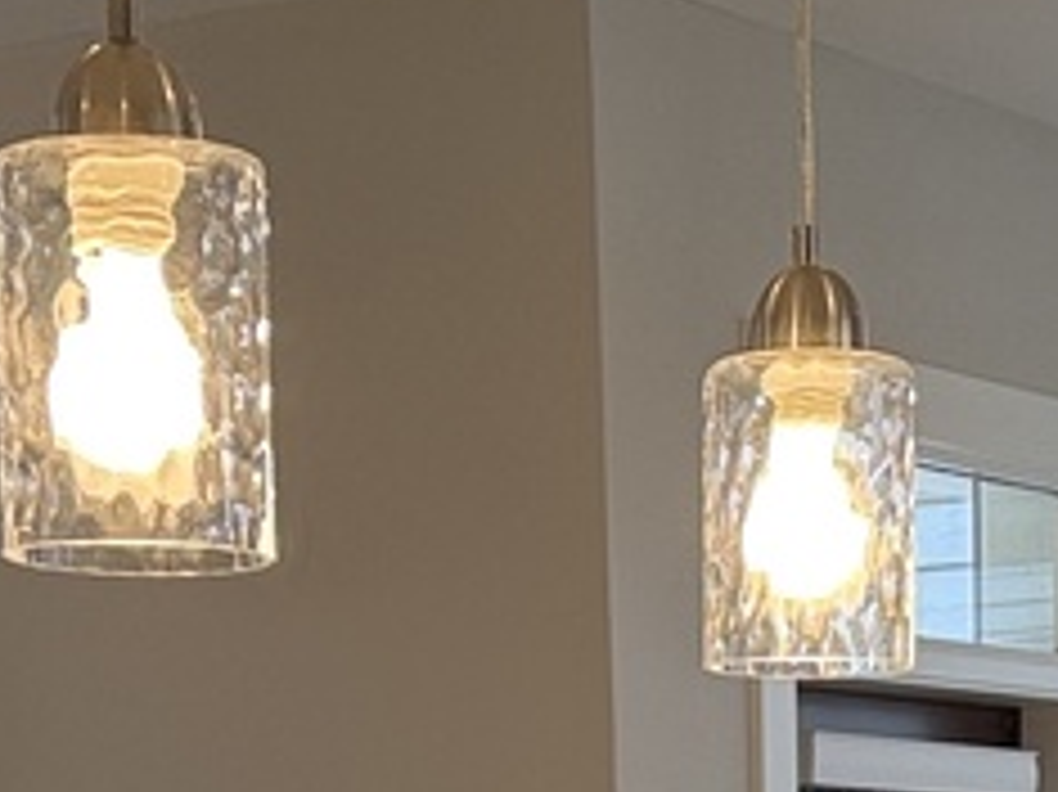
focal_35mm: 147
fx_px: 4491
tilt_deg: -7.8
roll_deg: +0.7
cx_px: 680
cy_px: 1642
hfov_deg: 13.4
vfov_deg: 9.4
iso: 125
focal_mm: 6.76
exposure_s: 1/129
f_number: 1.78
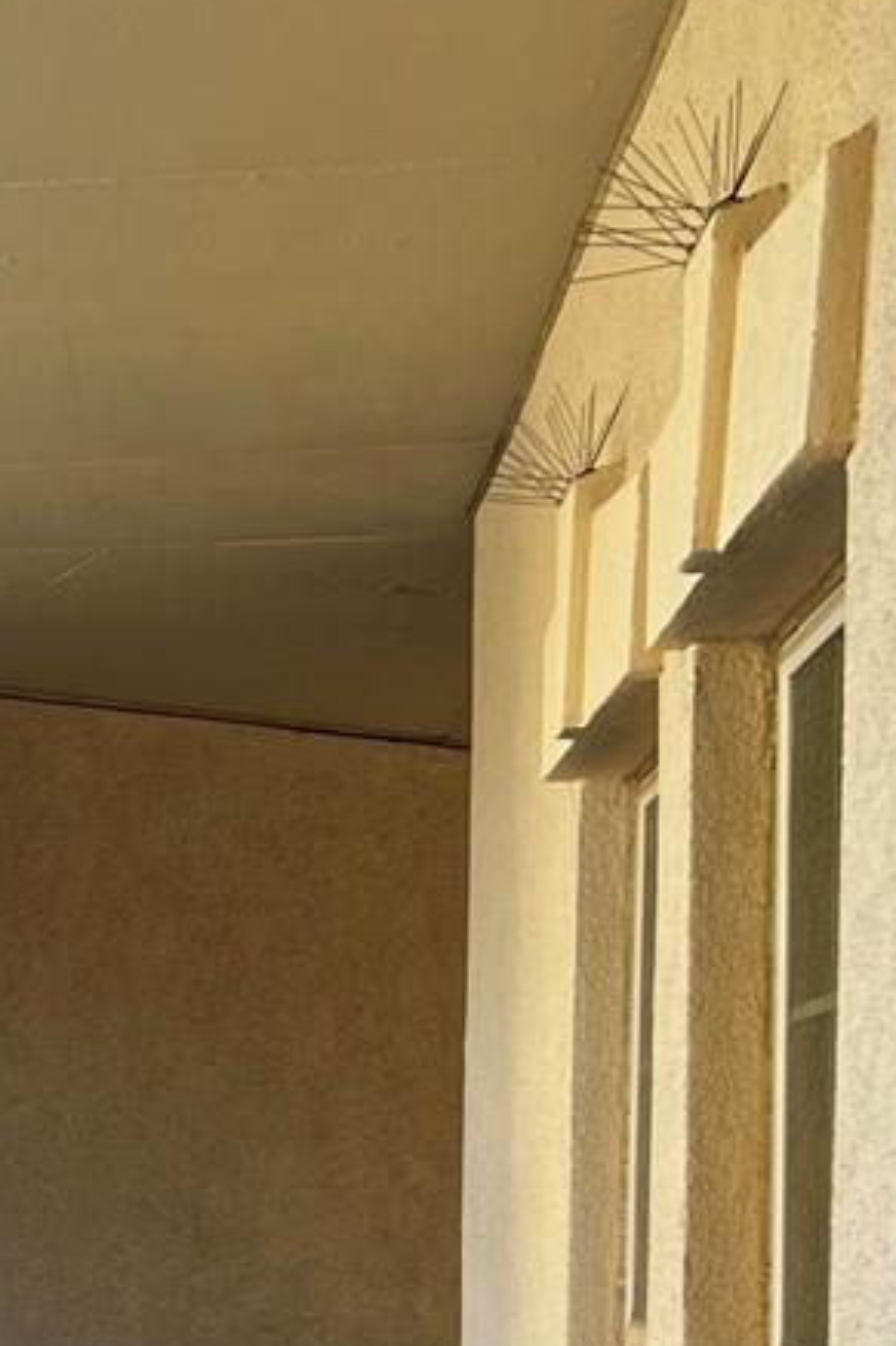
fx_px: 3699
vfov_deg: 20.0
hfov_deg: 12.9
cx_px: -523
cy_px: 1361
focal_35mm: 99
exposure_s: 1/121
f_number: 1.5
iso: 40
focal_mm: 5.7
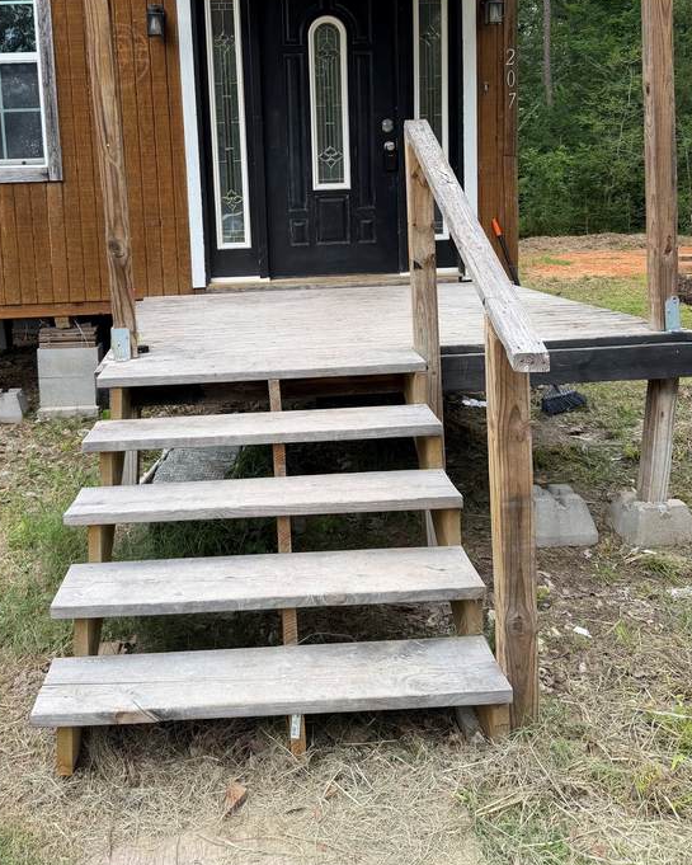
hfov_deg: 44.4
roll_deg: +1.7
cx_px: 296
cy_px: 288
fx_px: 845
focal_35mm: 33
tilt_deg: -6.2
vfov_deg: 53.2
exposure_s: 1/1156
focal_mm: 6.76
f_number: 1.78
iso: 80
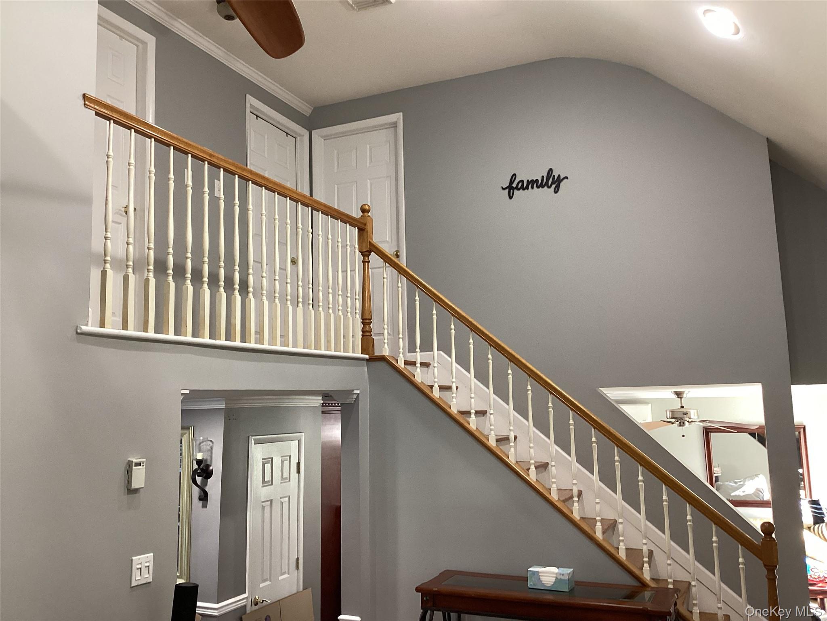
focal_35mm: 31
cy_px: 310
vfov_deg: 45.4
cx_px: 414
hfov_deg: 58.4
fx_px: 741
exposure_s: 1/50
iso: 160
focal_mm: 3.3
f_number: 2.4
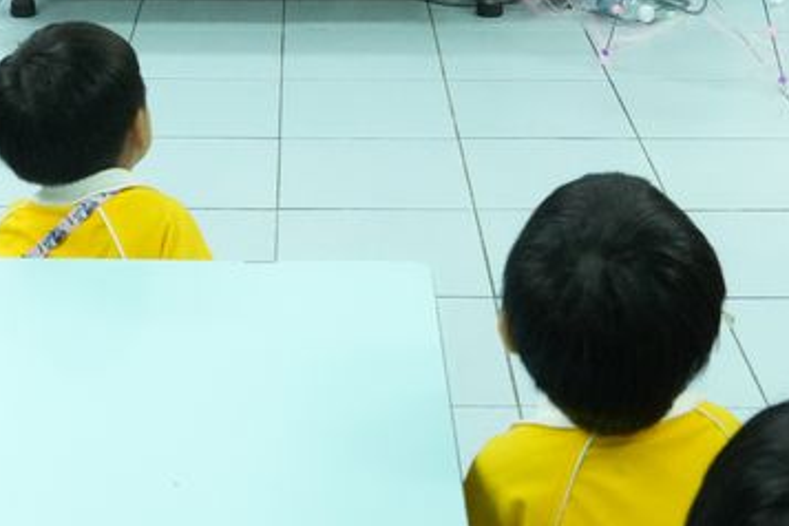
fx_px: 1863
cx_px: 218
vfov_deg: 15.3
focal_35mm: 85
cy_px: -148
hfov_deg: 23.7
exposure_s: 1/160
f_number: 5
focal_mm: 18
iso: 6400
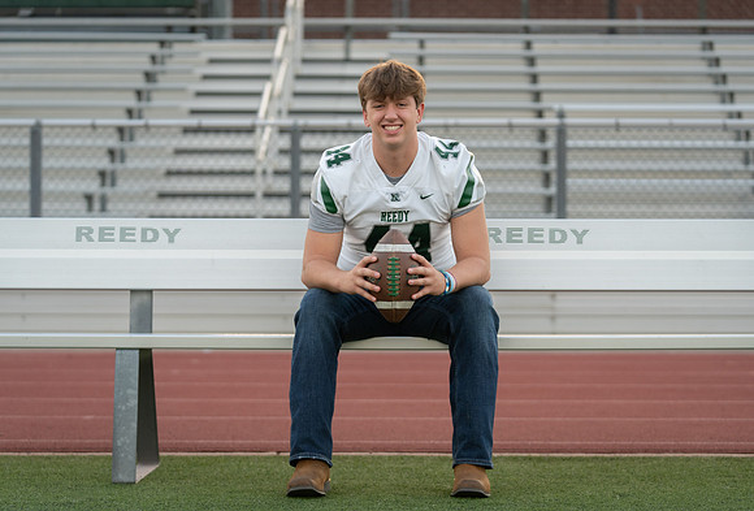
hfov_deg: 18.0
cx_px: 407
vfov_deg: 12.3
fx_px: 2377
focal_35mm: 113
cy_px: 241
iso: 320
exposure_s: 1/320
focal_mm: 98
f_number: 2.8
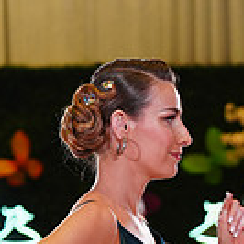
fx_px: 2592
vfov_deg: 5.3
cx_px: 302
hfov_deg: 5.4
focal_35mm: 325
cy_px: 444
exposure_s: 1/400
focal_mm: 88
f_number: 4
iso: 1600
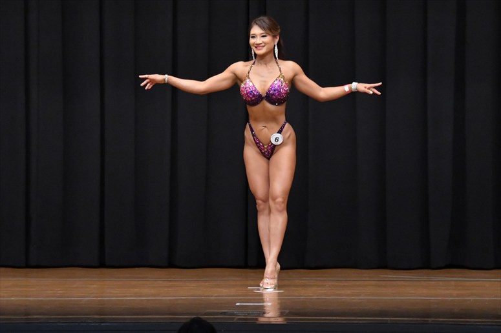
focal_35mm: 240
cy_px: 166
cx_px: 250
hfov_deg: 8.6
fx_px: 3338
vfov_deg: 5.7
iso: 8000
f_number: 5.6
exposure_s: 1/400
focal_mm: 160
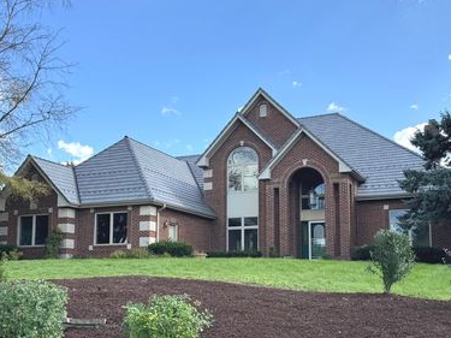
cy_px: 221
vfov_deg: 43.6
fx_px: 417
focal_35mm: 32
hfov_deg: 56.8
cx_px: 227
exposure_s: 1/2604
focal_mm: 6.76
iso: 80
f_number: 1.78
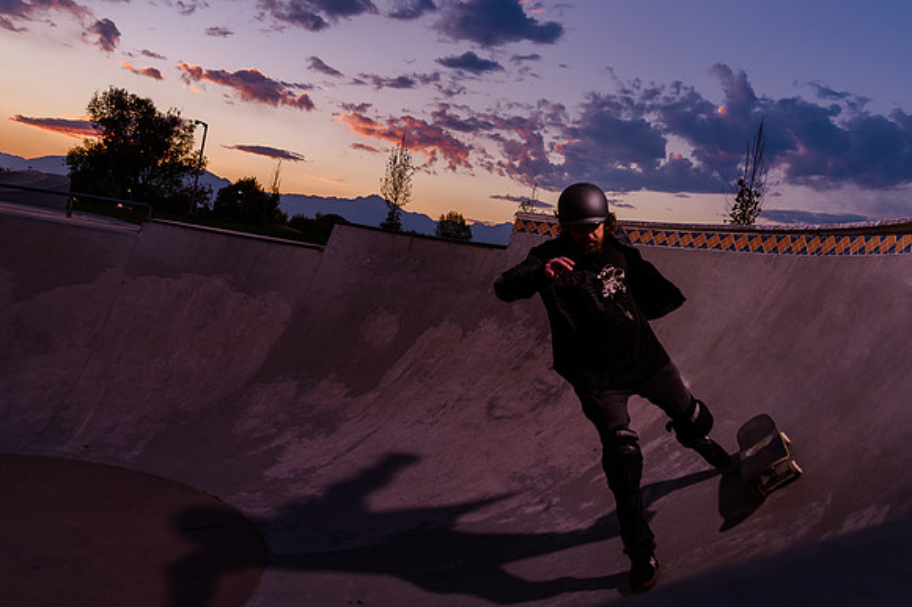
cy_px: 225
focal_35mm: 30
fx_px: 765
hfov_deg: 61.5
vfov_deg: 42.9
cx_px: 495
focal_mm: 24
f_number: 4
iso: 500
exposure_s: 1/250
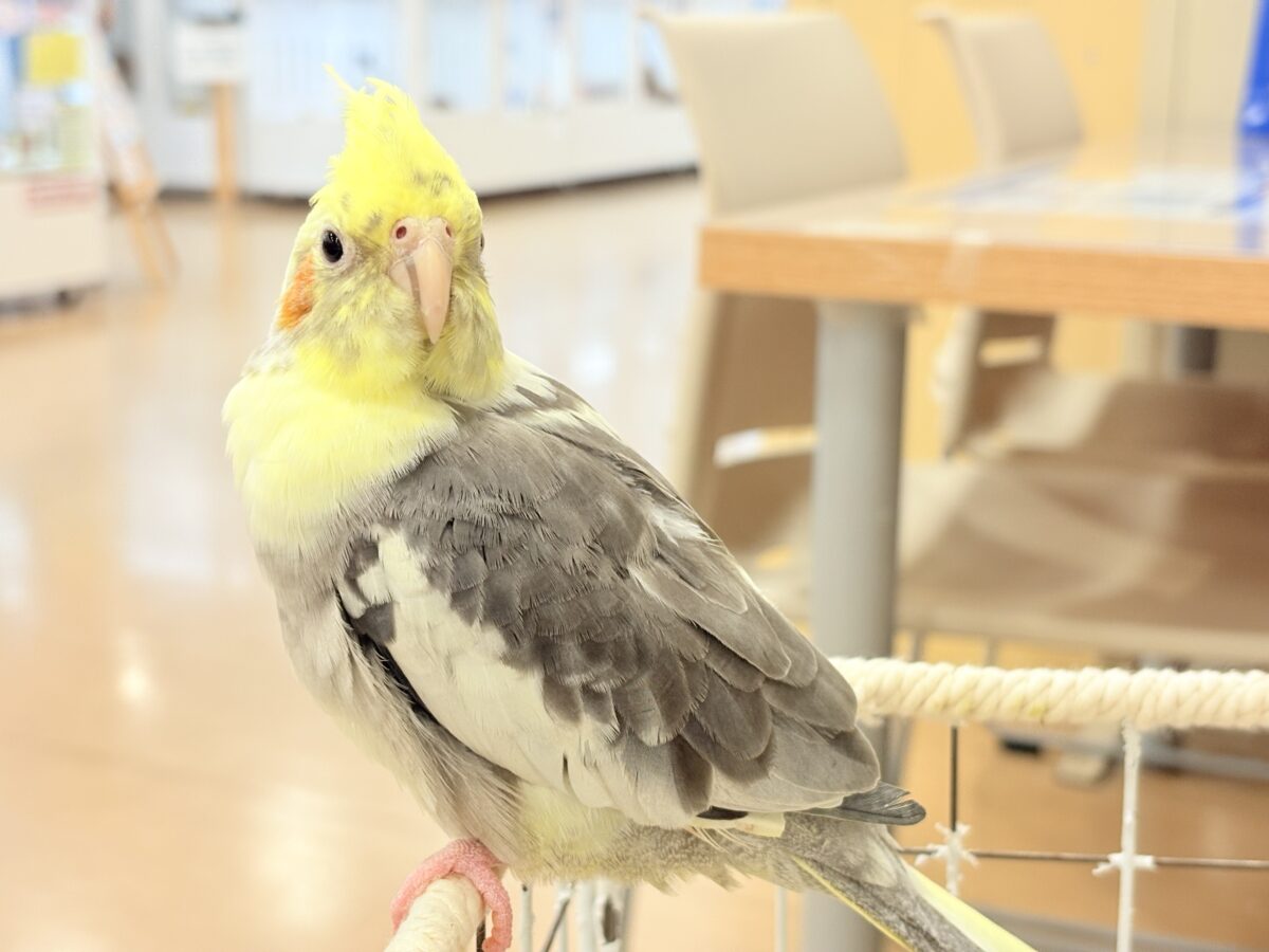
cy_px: 476
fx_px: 1906
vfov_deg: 28.0
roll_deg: +0.2
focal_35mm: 52
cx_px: 634
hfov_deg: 36.8
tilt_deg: -11.1
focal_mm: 5.96
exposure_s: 1/50
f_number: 1.6
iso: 50
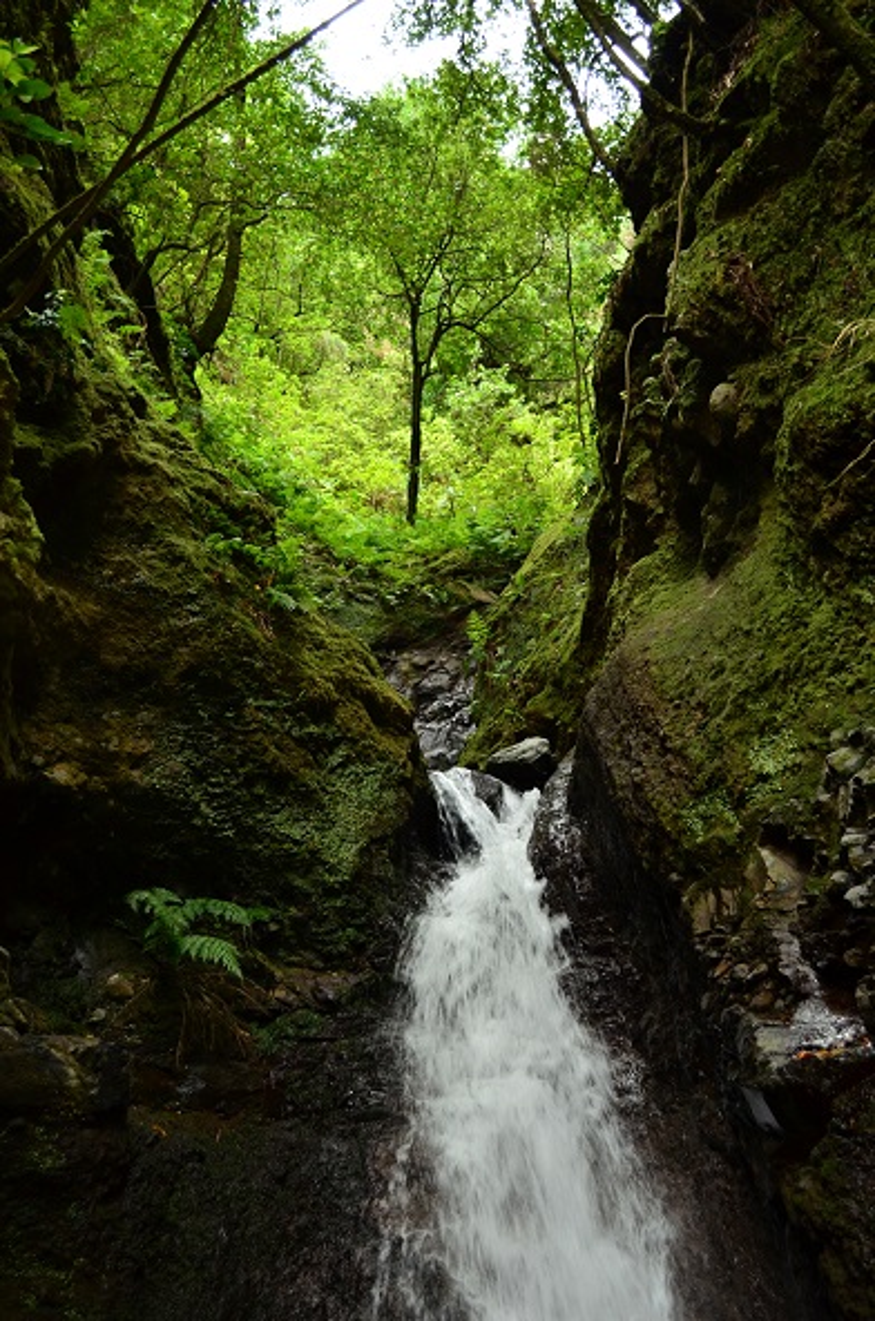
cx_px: 438
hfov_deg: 36.7
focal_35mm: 36
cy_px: 660
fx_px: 1319
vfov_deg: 53.2
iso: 500
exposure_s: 1/40
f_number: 4
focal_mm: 24
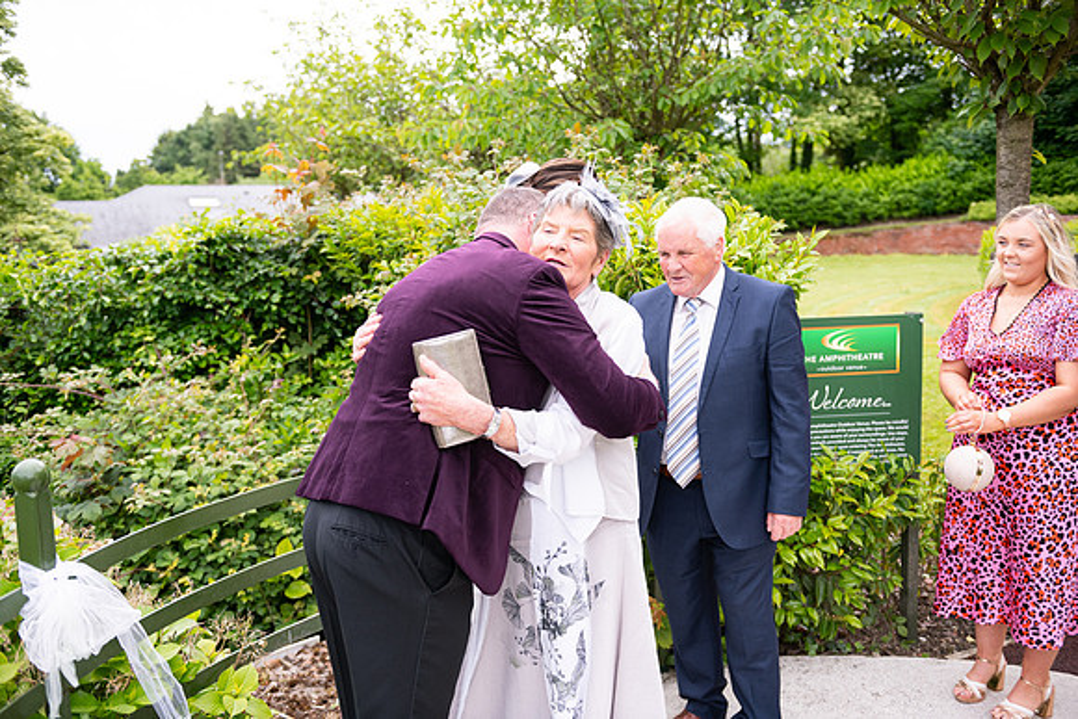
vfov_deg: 41.1
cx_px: 539
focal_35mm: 32
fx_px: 958
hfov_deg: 58.7
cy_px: 360
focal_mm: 32
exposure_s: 1/1000
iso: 250
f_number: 3.5
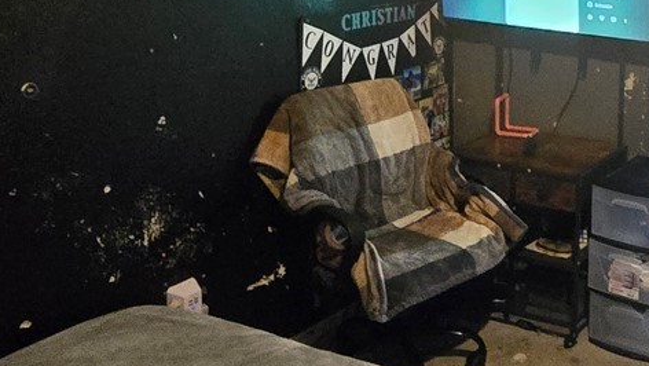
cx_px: 660
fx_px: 826
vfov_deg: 24.3
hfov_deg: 37.8
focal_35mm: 48
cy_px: 37
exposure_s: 1/60
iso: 1600
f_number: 2.2
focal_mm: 2.2
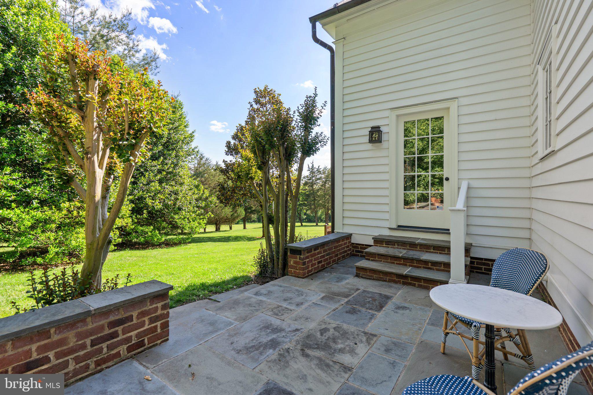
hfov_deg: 96.7
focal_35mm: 16
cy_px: 198
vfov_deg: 73.7
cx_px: 296
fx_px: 264
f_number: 8
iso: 200
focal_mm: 16
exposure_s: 1/200
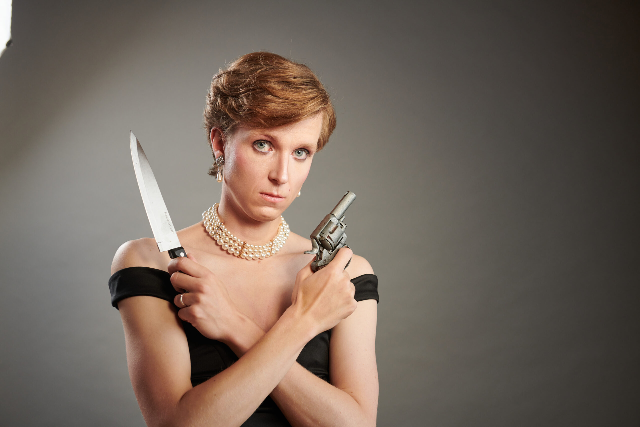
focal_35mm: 70
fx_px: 1244
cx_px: 320
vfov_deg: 19.5
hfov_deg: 28.8
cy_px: 214
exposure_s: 1/250
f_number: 5.6
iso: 200
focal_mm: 70
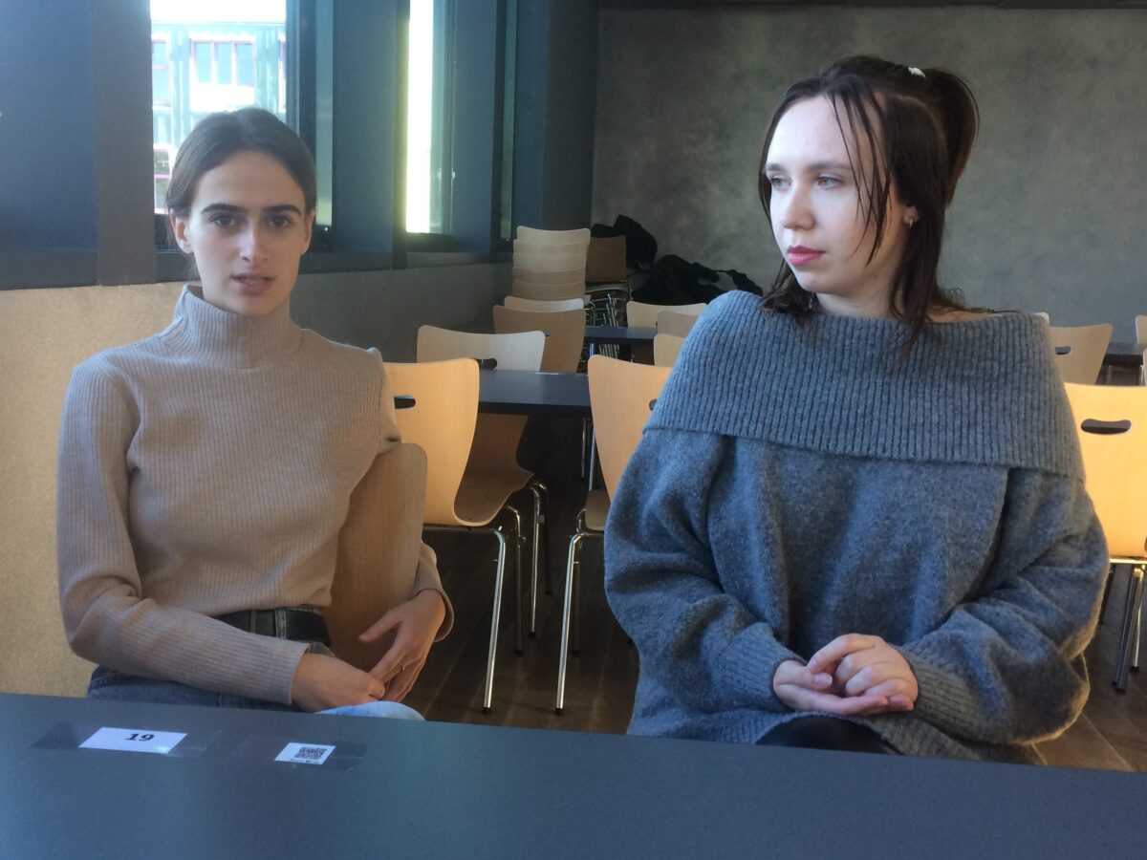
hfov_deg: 61.7
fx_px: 961
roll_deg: -1.5
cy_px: 430
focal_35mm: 29
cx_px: 574
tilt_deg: -10.6
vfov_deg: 48.2
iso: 40
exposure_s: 1/33
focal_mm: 4.15
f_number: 2.2
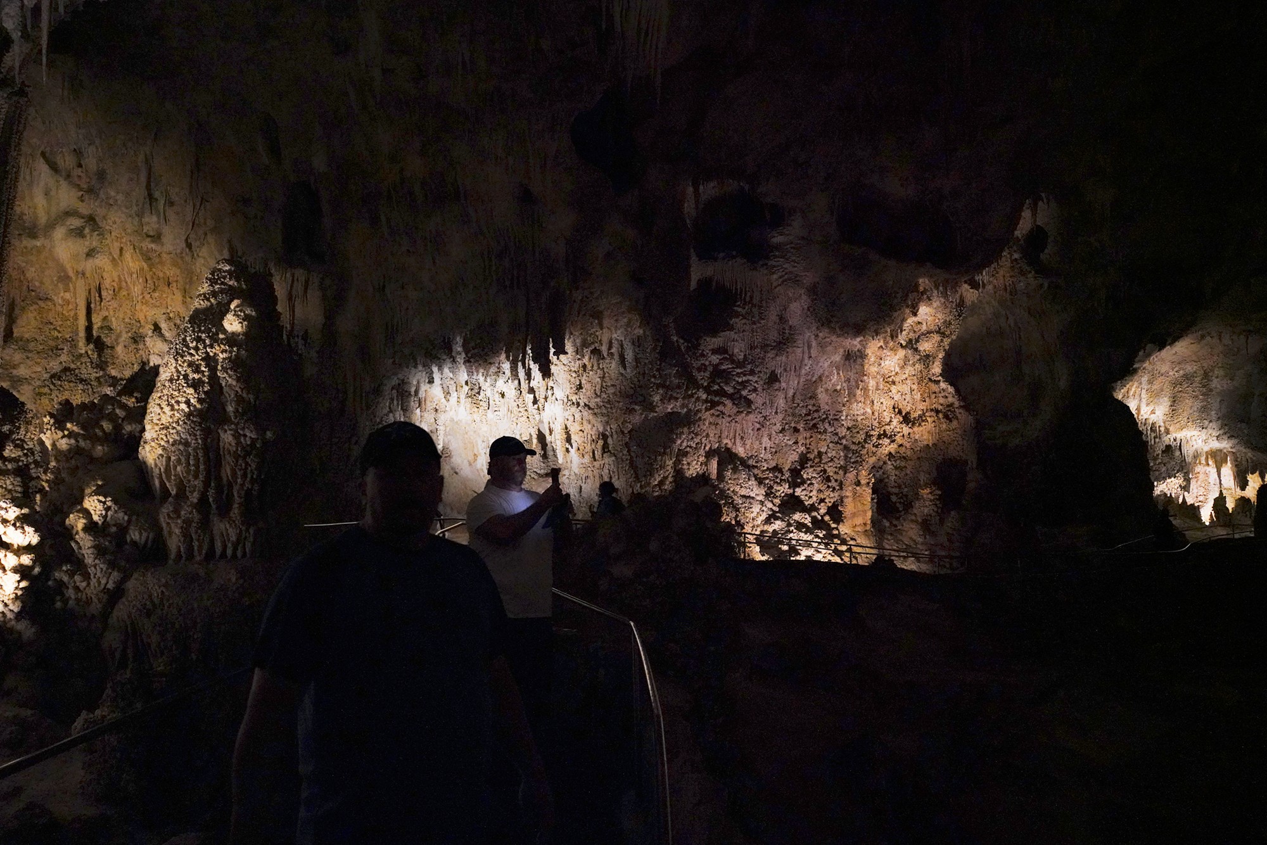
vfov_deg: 42.3
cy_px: 422
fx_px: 1091
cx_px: 634
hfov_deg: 60.3
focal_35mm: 31
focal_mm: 31
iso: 12800
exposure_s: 1/80
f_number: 4.5
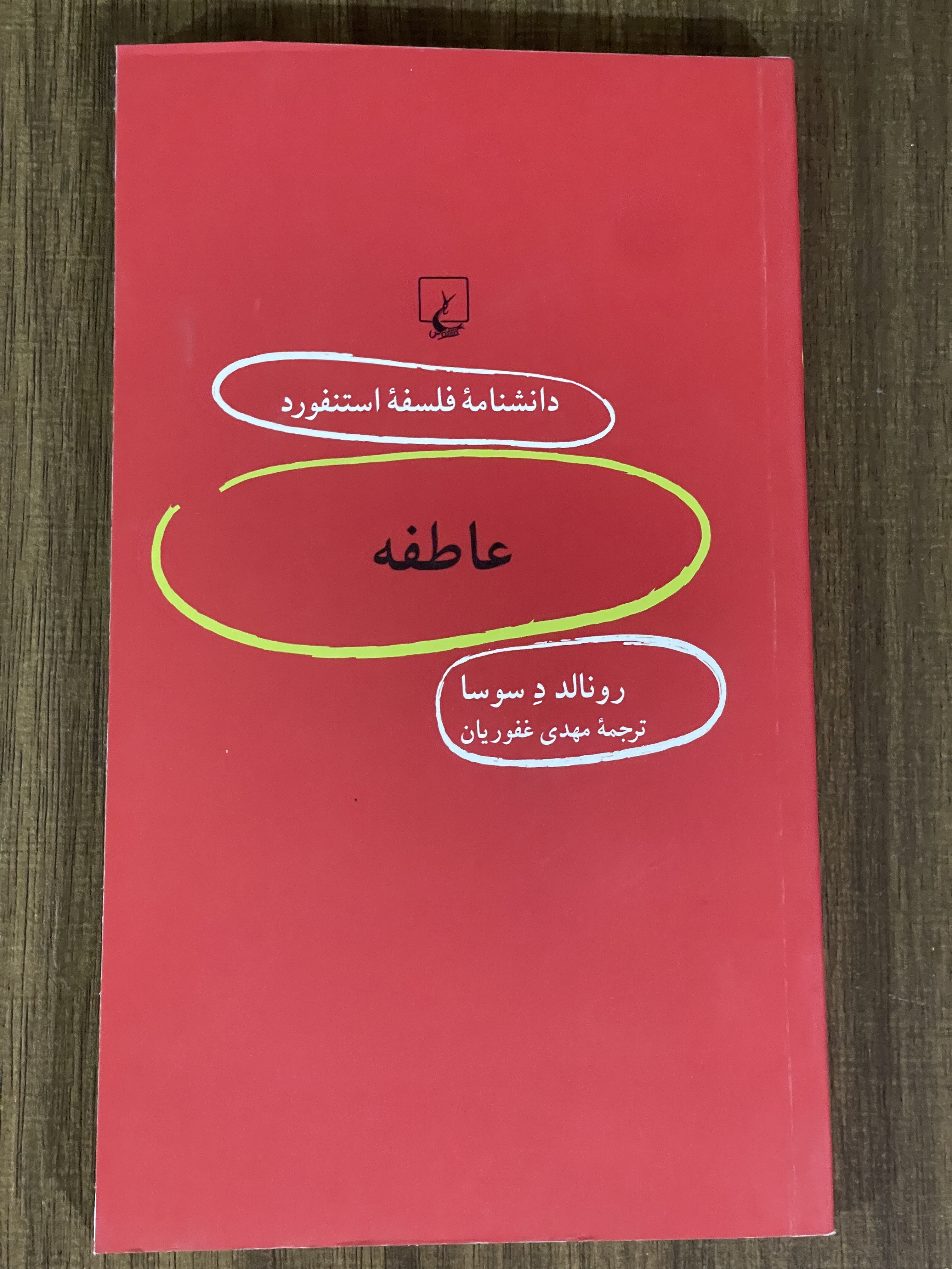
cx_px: 476
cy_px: 634
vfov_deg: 36.8
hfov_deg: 28.0
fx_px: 1907
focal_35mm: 52
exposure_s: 1/33
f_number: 2
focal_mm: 6
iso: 1000
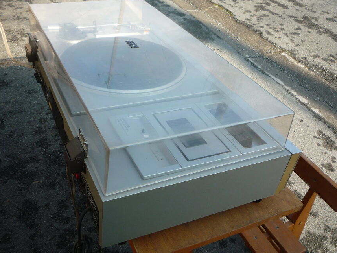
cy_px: 136
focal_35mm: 35
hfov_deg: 52.6
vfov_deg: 40.7
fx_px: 341
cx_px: 164
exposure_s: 1/250
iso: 100
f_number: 4
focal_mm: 5.2
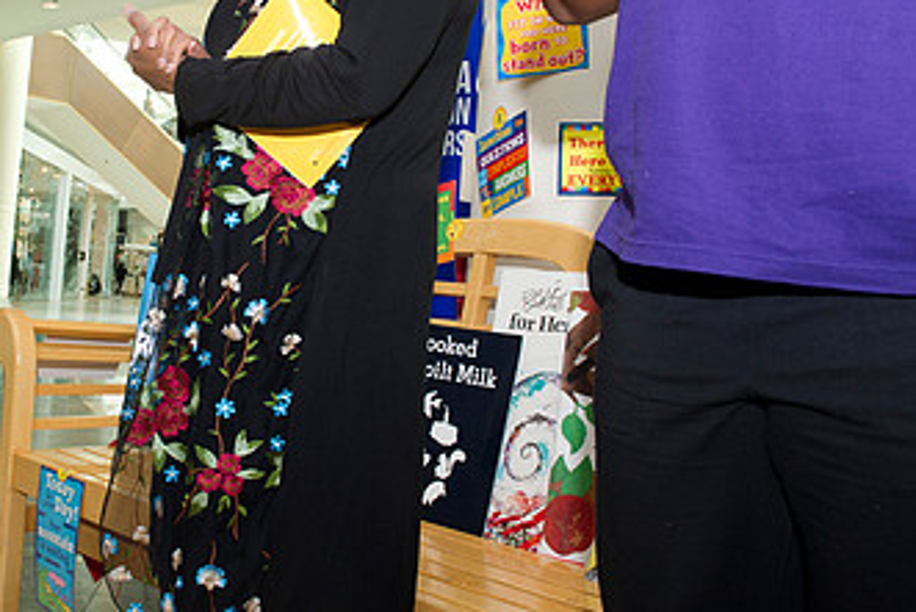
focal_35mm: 42
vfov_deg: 31.7
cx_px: 266
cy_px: 216
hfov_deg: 45.3
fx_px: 1069
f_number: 6.3
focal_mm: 24
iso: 1250
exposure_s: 1/200
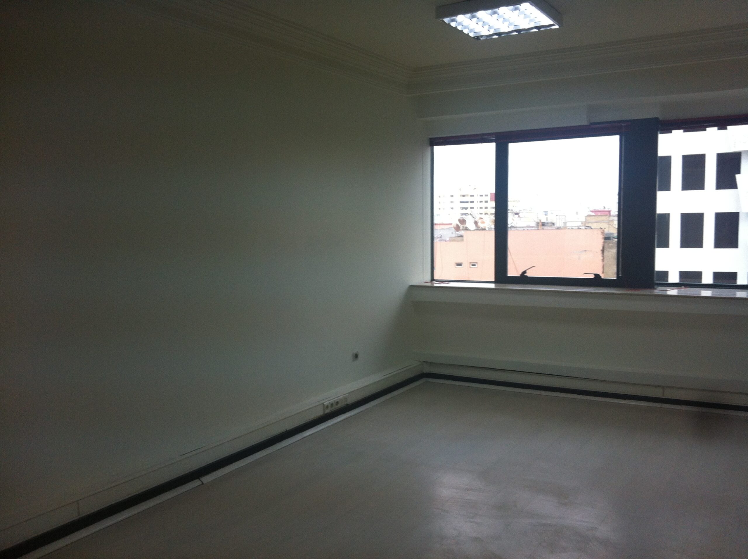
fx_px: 755
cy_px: 280
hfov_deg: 52.7
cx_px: 374
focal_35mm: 35
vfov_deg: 40.6
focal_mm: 3.85
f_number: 2.8
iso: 80
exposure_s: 1/40
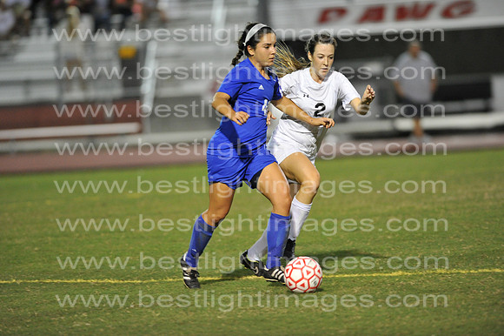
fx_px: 4197
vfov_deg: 4.6
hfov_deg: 6.9
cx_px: 252
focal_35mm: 300
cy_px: 168
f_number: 3.2
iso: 5000
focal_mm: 300
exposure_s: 1/400
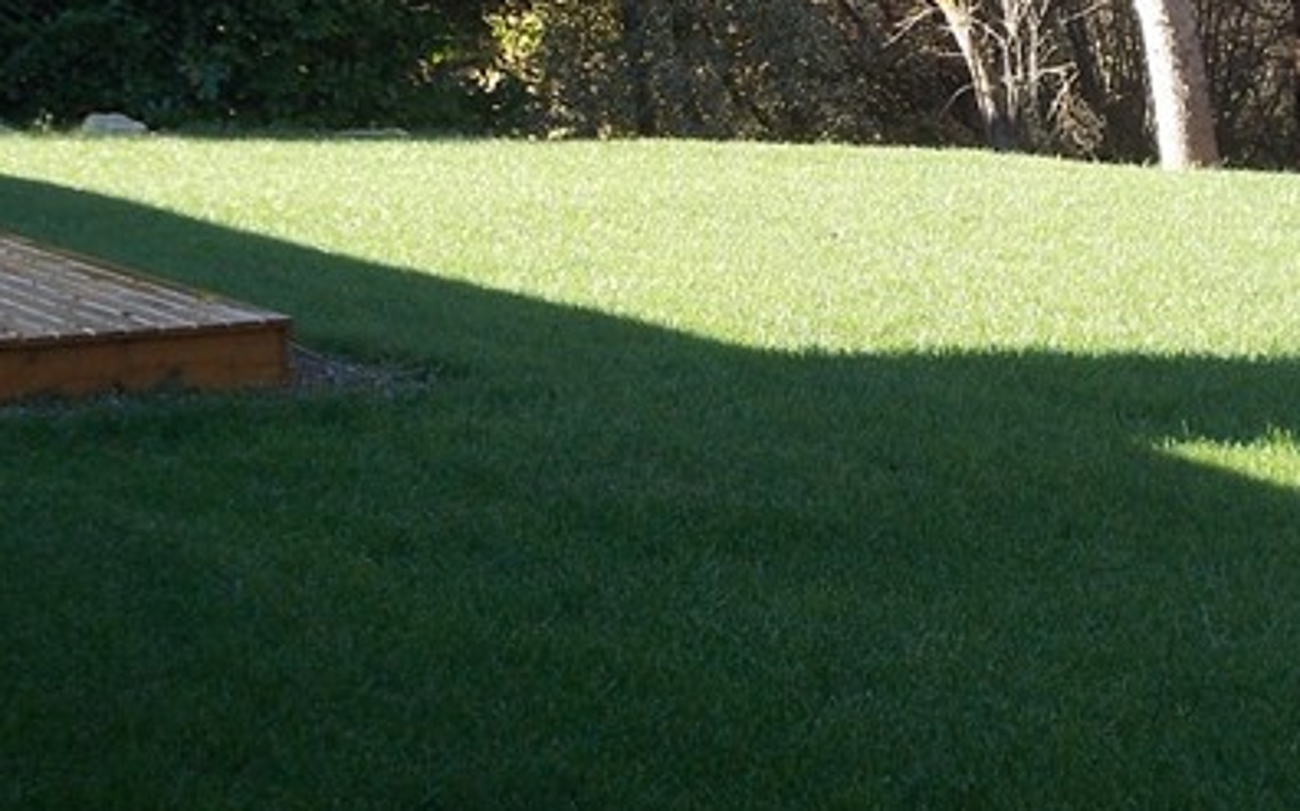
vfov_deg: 12.2
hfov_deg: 19.2
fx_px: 3789
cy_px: 250
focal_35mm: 107
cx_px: 1070
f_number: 3.9
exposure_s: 1/80
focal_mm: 6.9
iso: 80
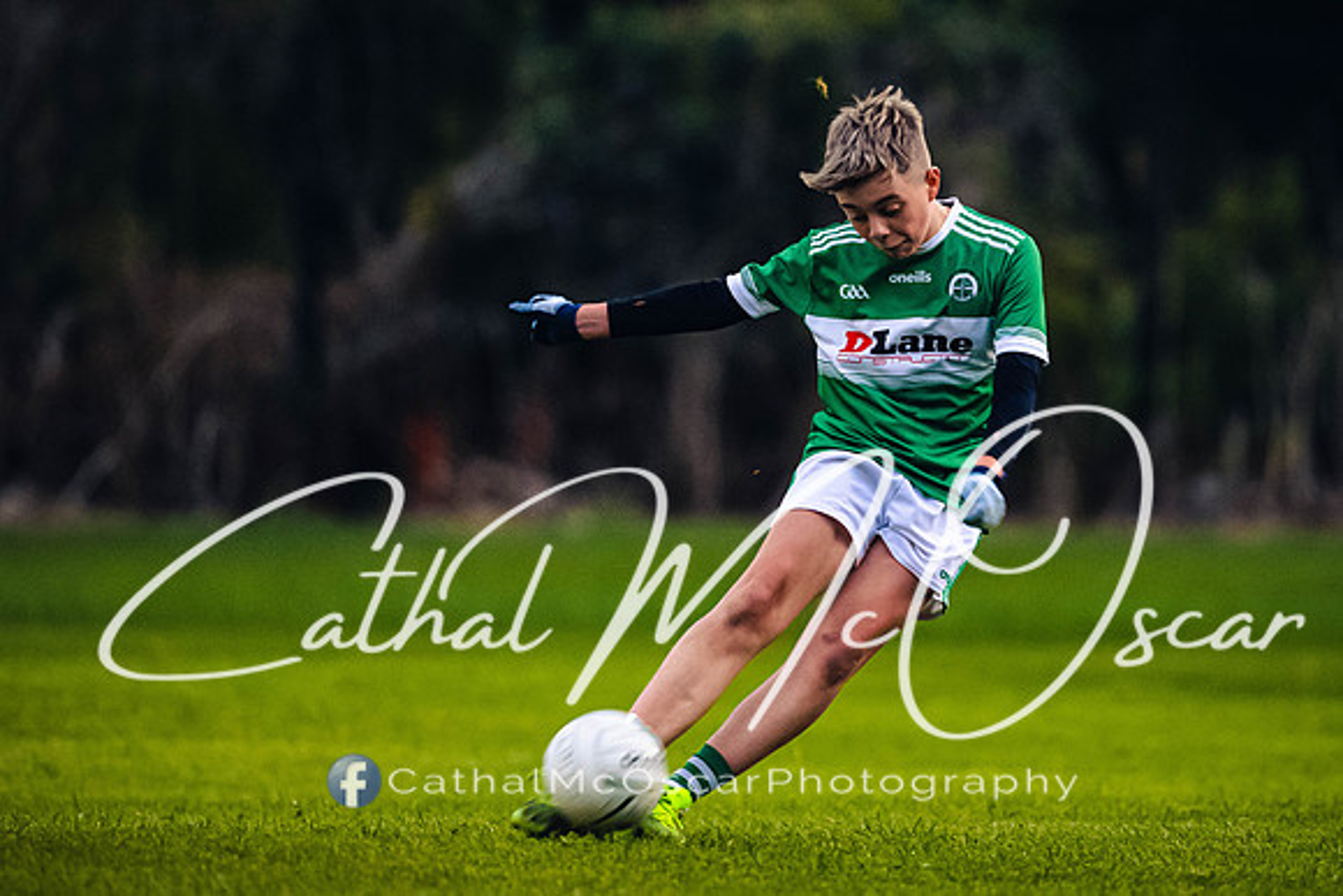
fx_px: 23718
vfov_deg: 2.2
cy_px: 387
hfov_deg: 3.2
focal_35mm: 636
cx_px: 845
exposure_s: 1/500
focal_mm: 400
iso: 3200
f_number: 2.8
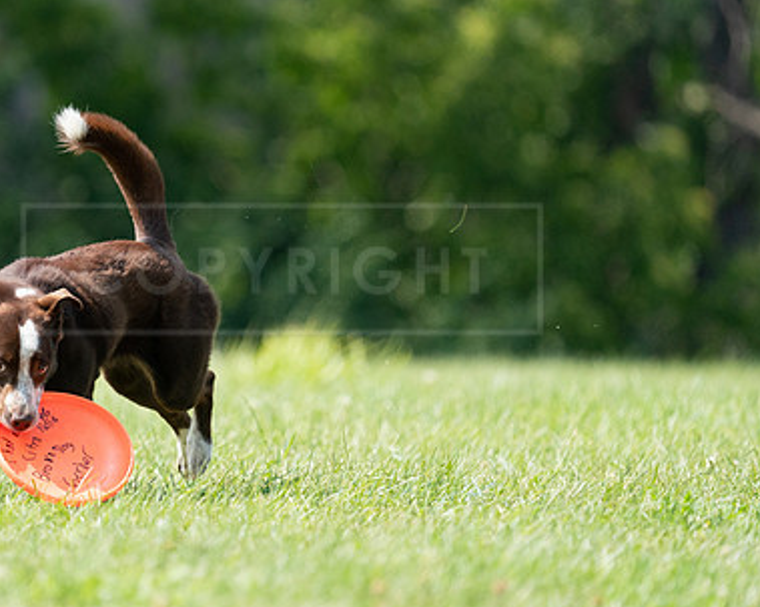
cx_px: 213
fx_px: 15921
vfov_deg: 2.2
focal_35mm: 708
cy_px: 304
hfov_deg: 2.7
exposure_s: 1/4000
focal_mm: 493
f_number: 6.3
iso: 2500
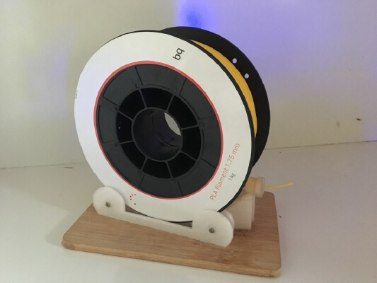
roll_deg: +0.5
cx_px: 188
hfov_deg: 61.6
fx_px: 316
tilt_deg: -20.7
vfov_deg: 48.2
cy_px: 142
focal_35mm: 29
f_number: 2.2
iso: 640
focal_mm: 4.15
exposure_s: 1/17
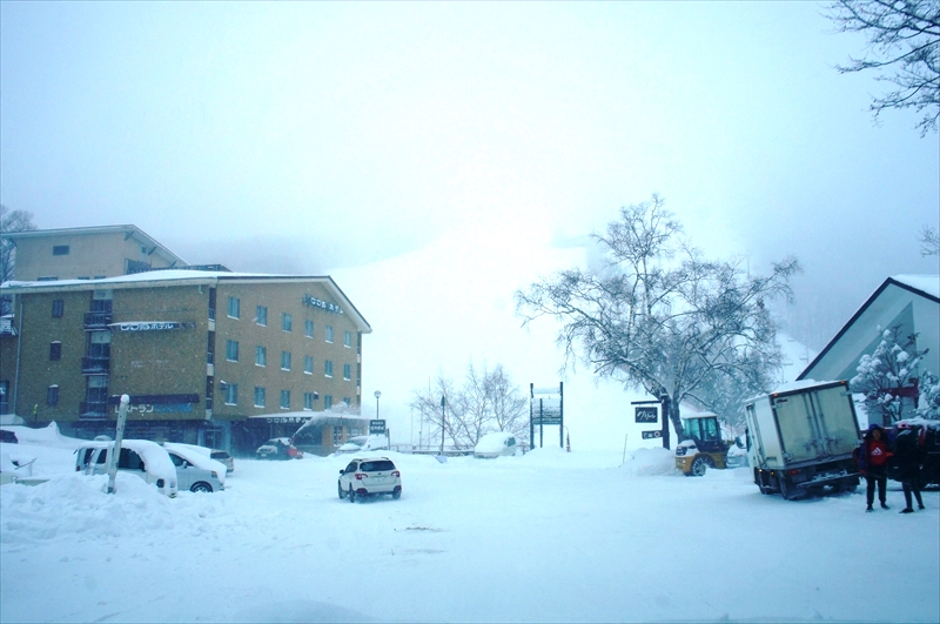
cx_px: 470
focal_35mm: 36
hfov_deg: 53.2
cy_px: 312
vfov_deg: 36.8
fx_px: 939
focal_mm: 24
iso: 200
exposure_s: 1/160
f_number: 13
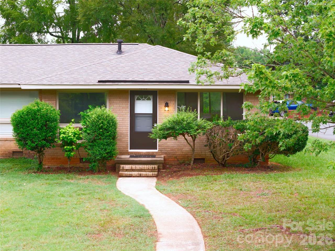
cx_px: 168
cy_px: 126
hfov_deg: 27.8
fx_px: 677
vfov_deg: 21.0
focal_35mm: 70
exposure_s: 1/120
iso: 100
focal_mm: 19.4
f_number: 2.8
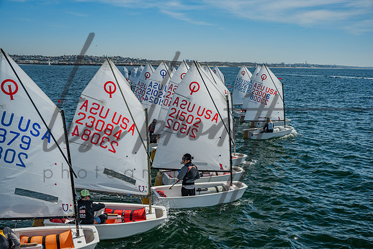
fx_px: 456
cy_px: 124
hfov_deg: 44.5
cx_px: 186
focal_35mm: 44
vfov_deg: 30.5
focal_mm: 44
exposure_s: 1/640
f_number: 8
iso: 100
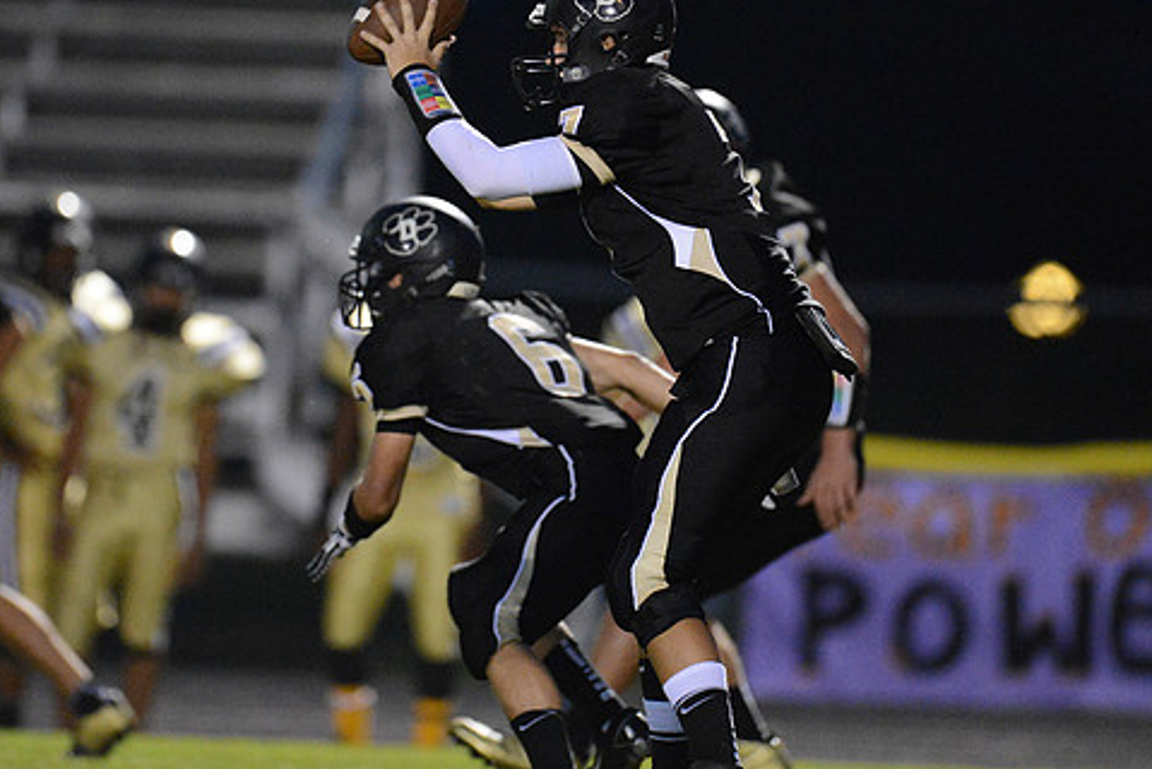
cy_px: 352
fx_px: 15497
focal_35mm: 484
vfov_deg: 2.8
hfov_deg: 4.3
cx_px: 469
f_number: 2.8
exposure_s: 1/800
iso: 12800
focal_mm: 400
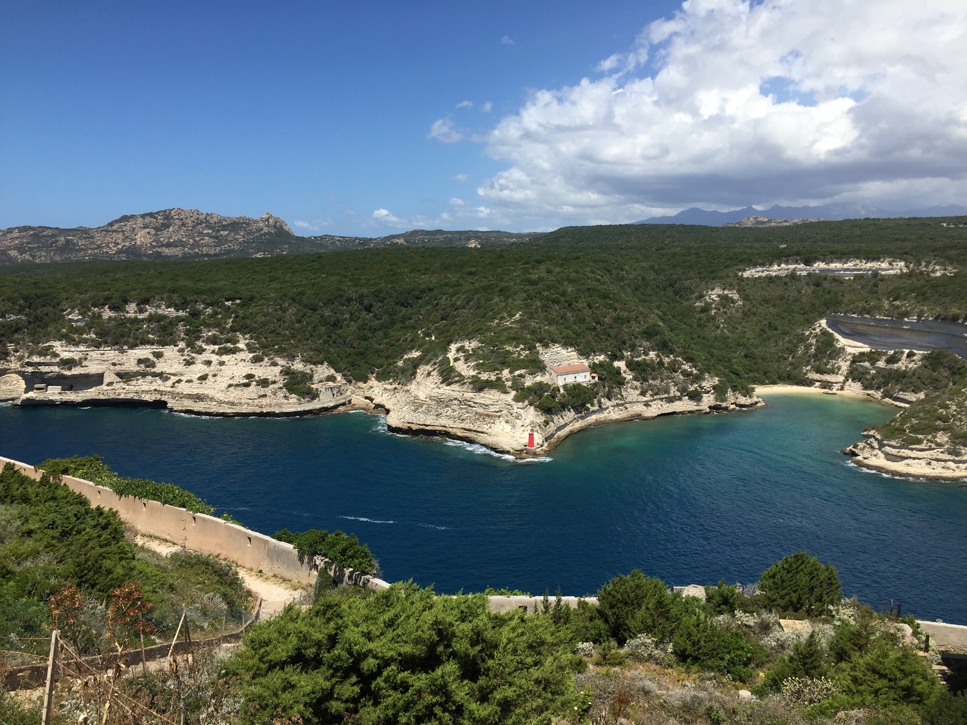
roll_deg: -0.2
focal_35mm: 29
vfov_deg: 48.2
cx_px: 484
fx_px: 810
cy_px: 362
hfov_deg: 61.7
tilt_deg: -9.0
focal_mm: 4.15
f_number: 2.2
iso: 32
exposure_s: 1/2083
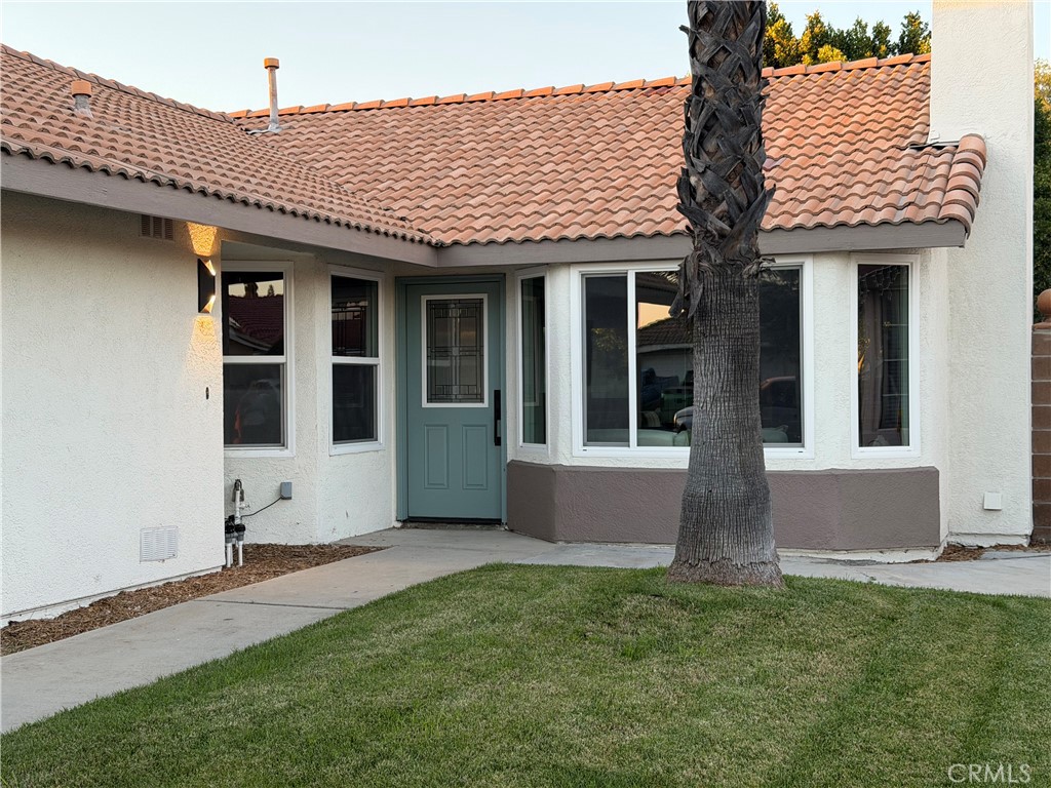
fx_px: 1457
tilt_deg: +0.2
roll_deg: +0.2
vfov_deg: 30.3
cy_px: 394
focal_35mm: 48
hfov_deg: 39.7
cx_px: 526
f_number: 1.78
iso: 80
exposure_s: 1/187
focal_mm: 6.76
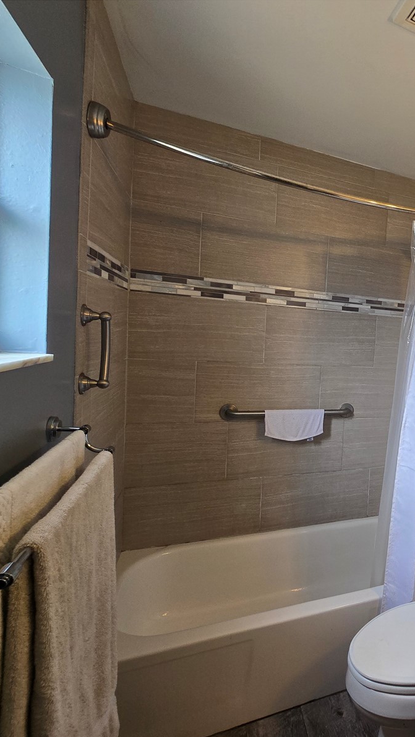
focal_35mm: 19
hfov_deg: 47.3
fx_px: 372
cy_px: 369
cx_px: 424
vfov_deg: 89.6
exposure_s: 1/60
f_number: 2.2
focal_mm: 2.2
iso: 80
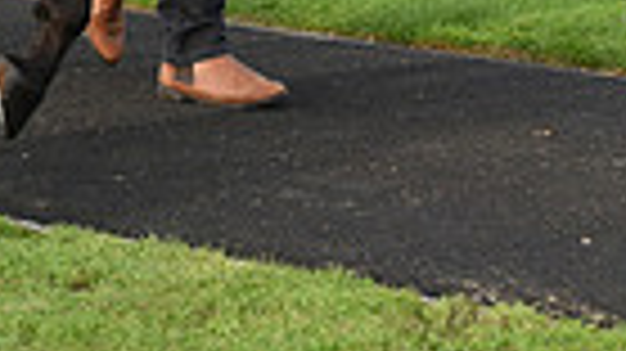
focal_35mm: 305
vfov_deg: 3.9
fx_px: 5060
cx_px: -239
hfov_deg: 7.0
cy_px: -470
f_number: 4.5
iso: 640
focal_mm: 70
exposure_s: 1/800
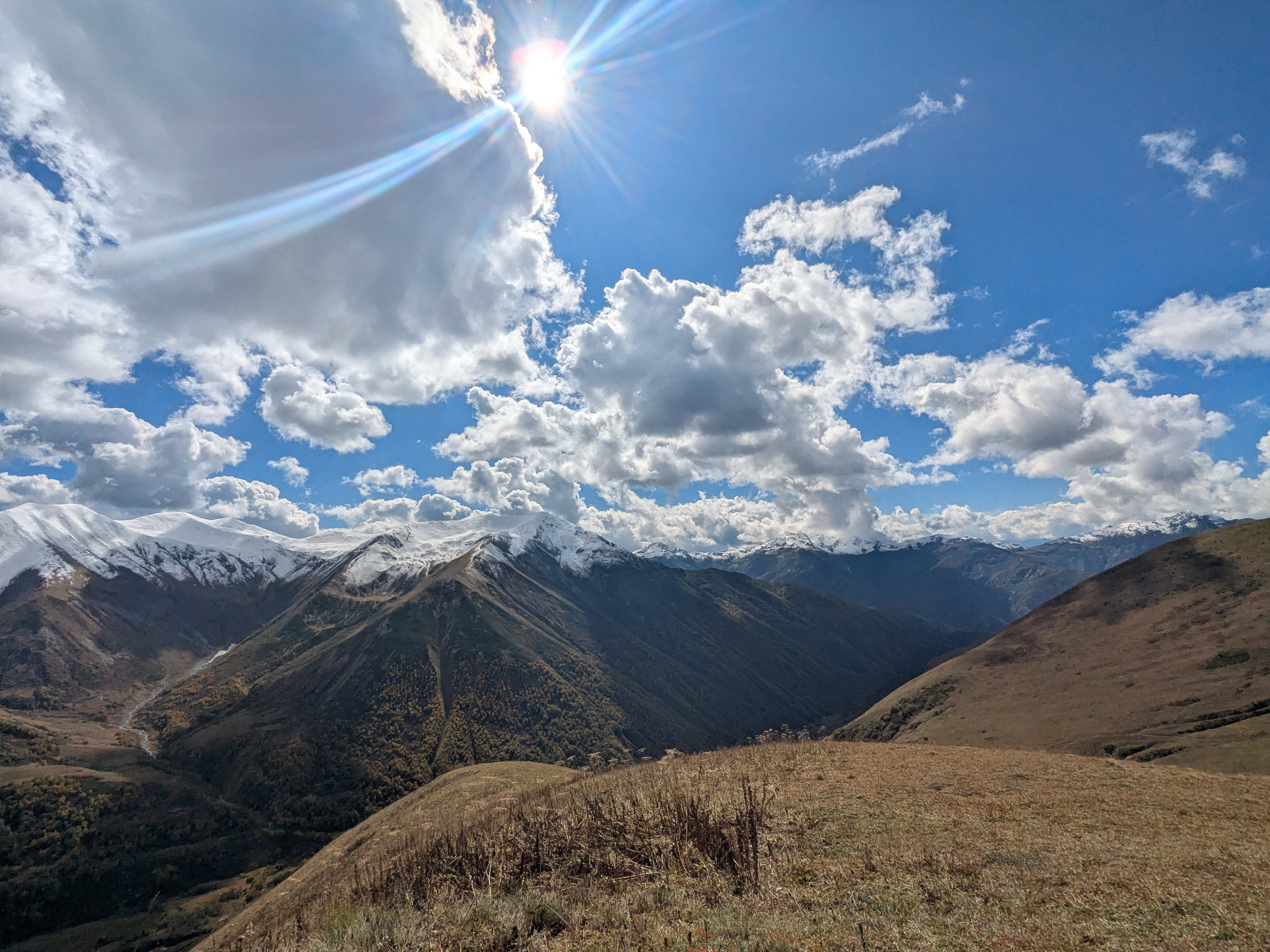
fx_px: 587
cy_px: 476
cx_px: 635
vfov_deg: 78.1
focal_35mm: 16
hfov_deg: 94.5
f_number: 2.2
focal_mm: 2.35
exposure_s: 1/10309
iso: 58
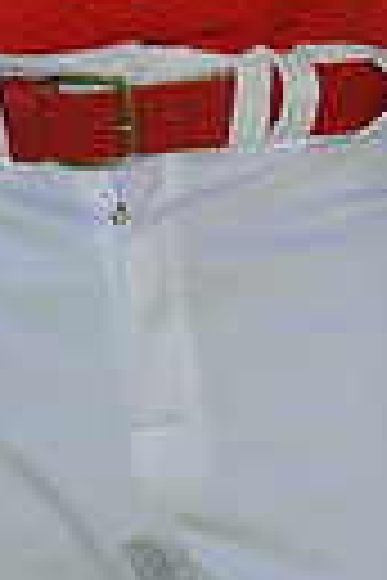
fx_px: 11996
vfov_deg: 2.8
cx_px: 63
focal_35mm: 744
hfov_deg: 1.8
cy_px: -378
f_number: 4.5
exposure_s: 1/1250
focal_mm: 165
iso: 200
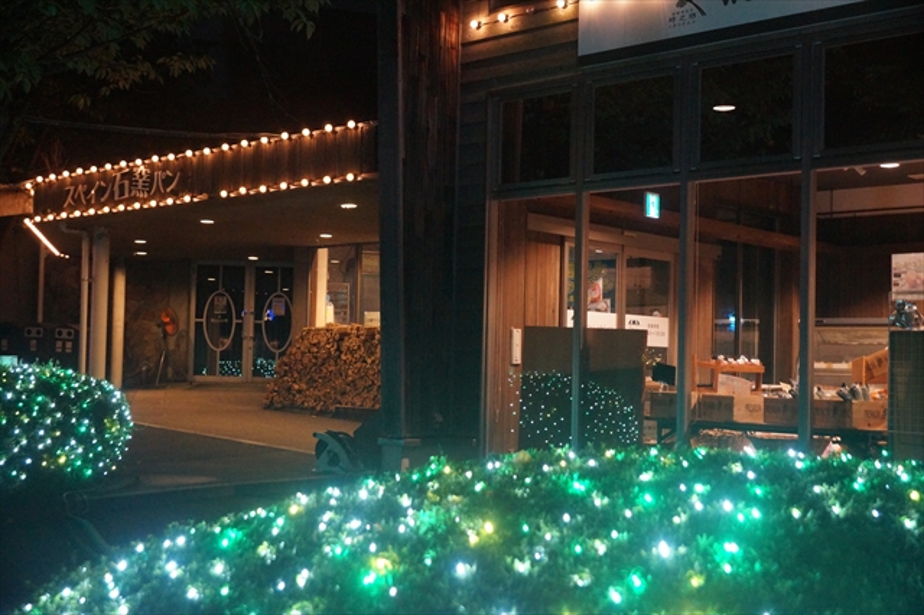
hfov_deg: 46.4
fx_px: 1077
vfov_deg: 31.9
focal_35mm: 42
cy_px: 308
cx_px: 462
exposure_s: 1/80
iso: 3200
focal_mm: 28
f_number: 4
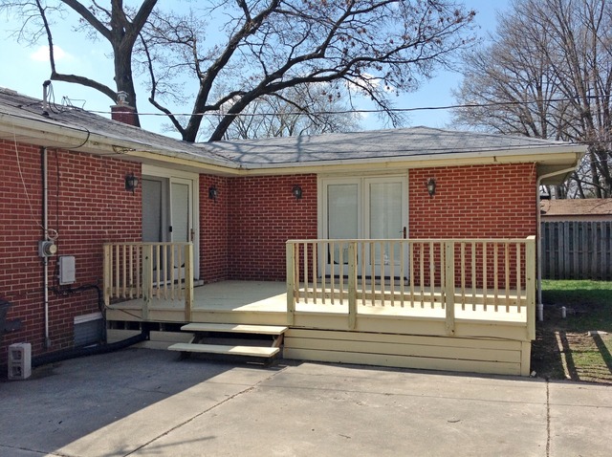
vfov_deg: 40.6
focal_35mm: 35
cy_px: 228
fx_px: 618
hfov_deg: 52.7
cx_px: 306
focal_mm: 4.28
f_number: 2.4
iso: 50
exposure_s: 1/1592
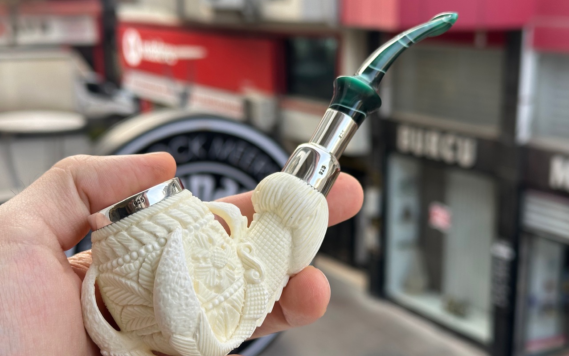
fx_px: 791
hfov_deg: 39.6
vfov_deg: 25.3
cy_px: 199
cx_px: 285
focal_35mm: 51
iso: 64
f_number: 1.78
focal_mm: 6.86
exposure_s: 1/253
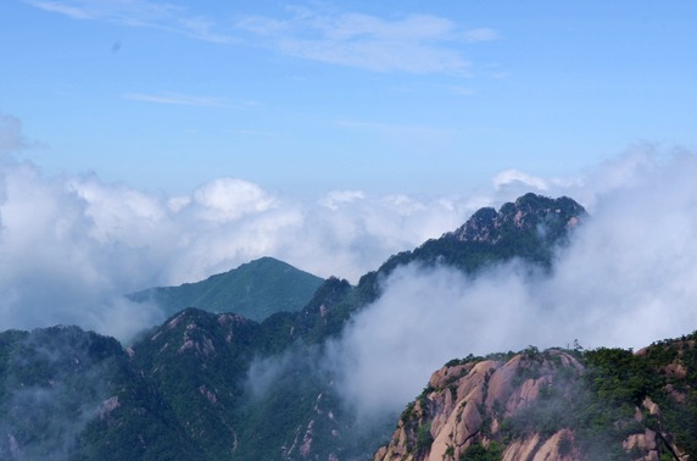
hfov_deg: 25.0
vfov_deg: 16.7
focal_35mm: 81
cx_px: 242
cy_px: 281
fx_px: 1564
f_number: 18
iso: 100
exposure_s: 1/125
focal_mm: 34
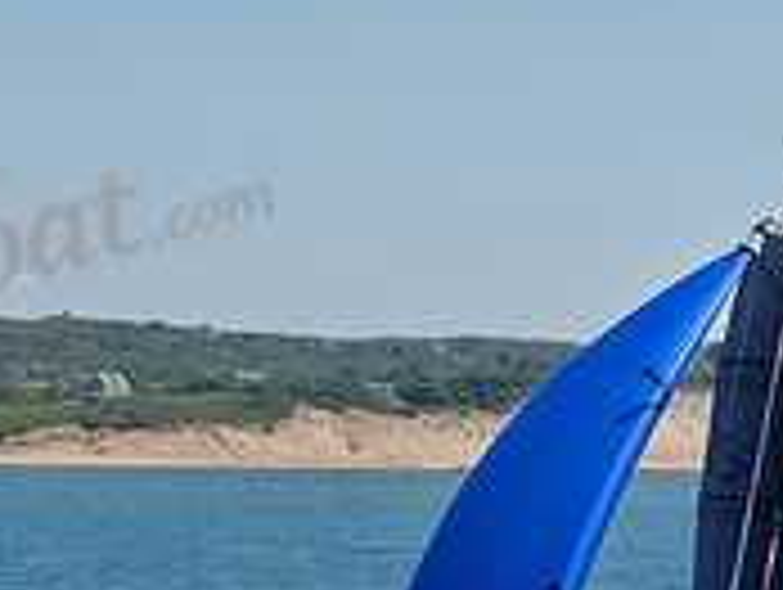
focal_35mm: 160
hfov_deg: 12.3
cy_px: 930
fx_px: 3624
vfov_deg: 9.0
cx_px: 540
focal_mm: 8.6
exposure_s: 1/1000
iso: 100
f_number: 3.8
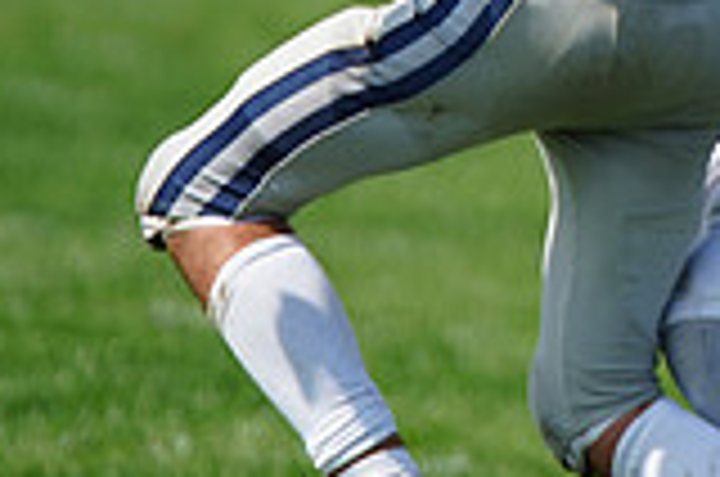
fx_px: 21776
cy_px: -340
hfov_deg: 1.9
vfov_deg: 1.3
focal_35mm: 1091
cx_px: 986
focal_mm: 300
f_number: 2.8
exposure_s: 1/5000
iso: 400
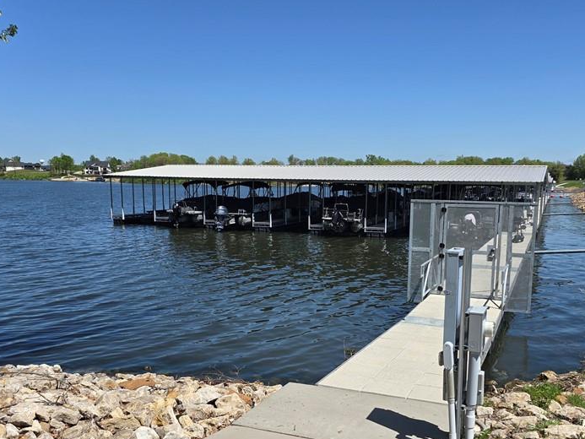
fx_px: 575
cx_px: 330
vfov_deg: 41.5
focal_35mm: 34
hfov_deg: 53.8
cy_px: 276
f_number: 1.7
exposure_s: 1/1129
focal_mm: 6.3
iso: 12
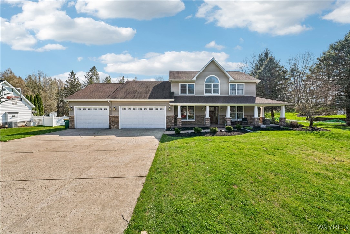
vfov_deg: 90.0
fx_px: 117
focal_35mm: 12
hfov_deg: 112.6
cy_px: 117
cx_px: 175
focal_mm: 12
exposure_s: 1/320
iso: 125
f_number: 9
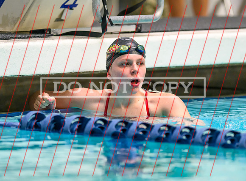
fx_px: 3292
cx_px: 118
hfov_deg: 4.3
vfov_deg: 3.2
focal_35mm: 466
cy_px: 98
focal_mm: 300
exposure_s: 1/1000
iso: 2500
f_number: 2.8
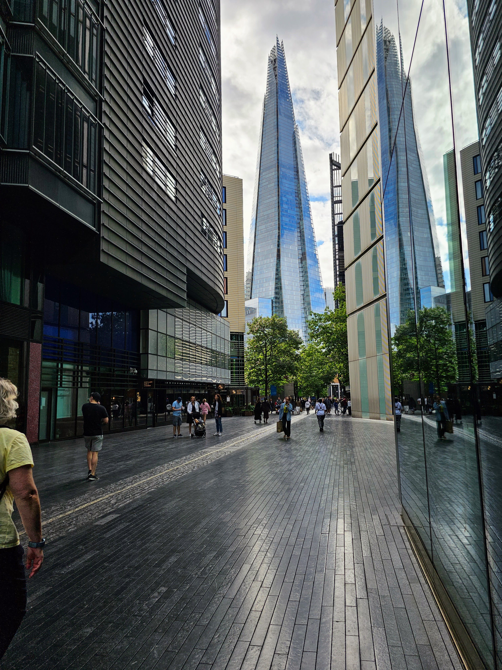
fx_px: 445
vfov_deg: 73.9
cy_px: 335
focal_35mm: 23
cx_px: 251
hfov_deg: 58.9
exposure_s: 1/556
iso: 10
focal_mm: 6.3
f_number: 1.7
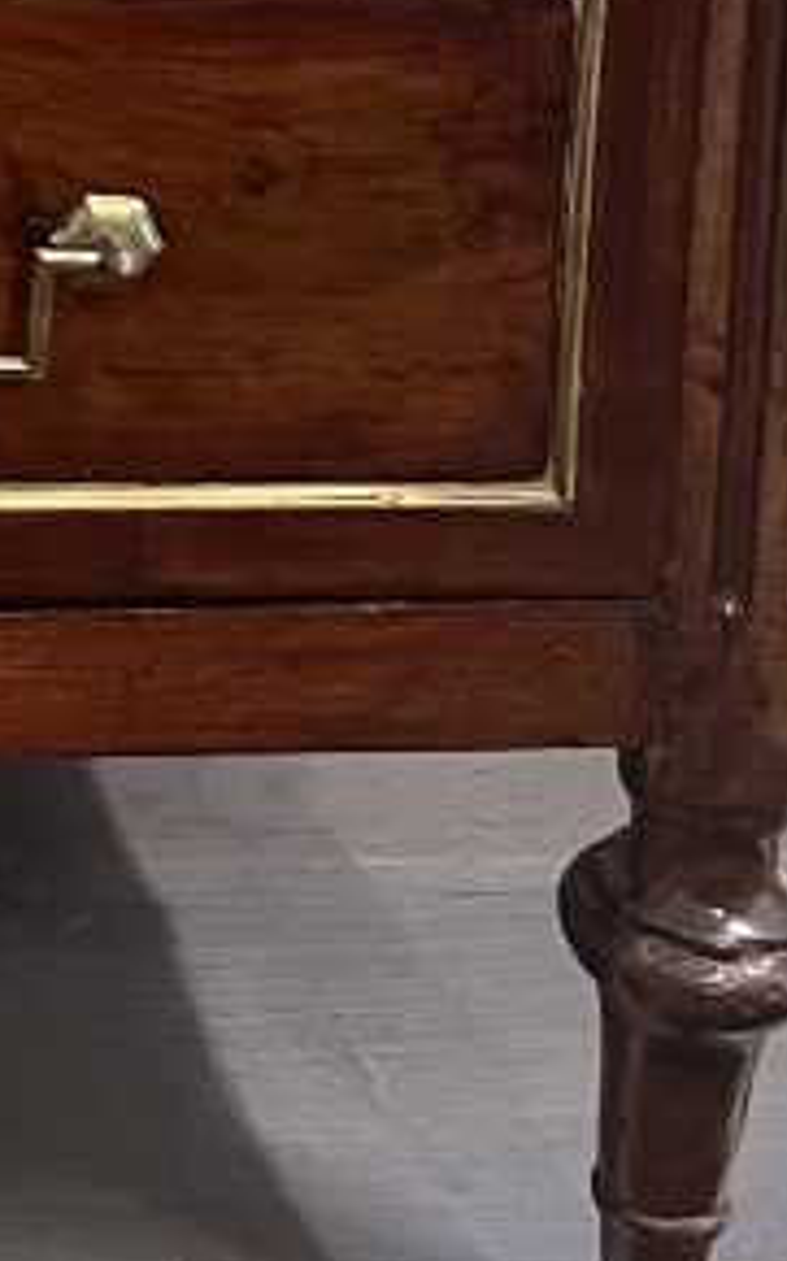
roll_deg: +1.4
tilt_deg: -11.7
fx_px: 3916
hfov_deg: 10.3
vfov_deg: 16.9
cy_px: -509
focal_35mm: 114
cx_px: -917
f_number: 1.6
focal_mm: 5.1
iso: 500
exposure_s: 1/25
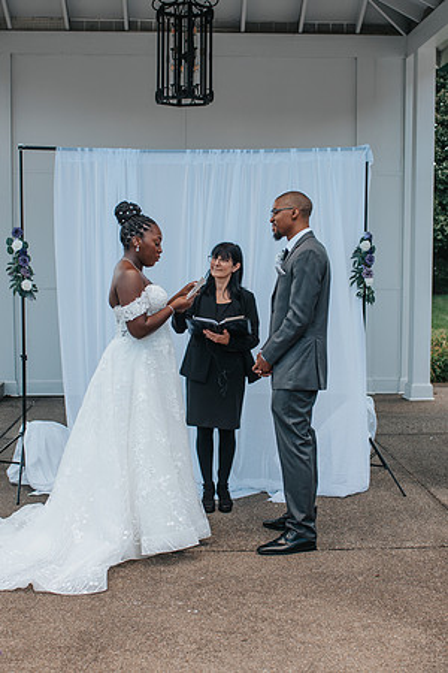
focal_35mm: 53
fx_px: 992
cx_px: 224
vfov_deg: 37.4
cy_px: 336
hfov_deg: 25.5
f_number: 3.2
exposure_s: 1/640
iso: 110
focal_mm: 35
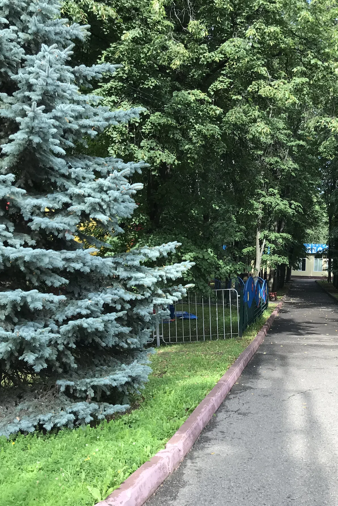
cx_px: 274
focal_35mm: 39
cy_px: 253
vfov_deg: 49.5
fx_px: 549
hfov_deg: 33.2
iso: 20
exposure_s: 1/381
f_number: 1.8
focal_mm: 3.99
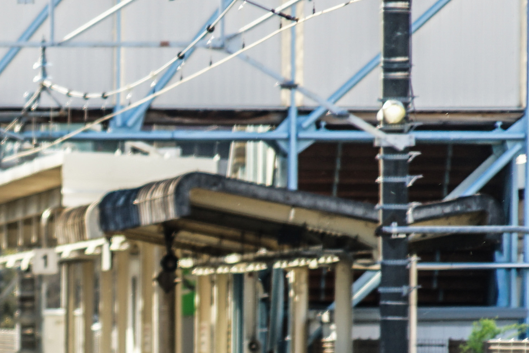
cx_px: -386
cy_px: 676
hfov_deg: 2.1
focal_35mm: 977
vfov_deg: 1.4
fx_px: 14357
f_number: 6.3
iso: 100
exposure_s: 1/60
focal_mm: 240
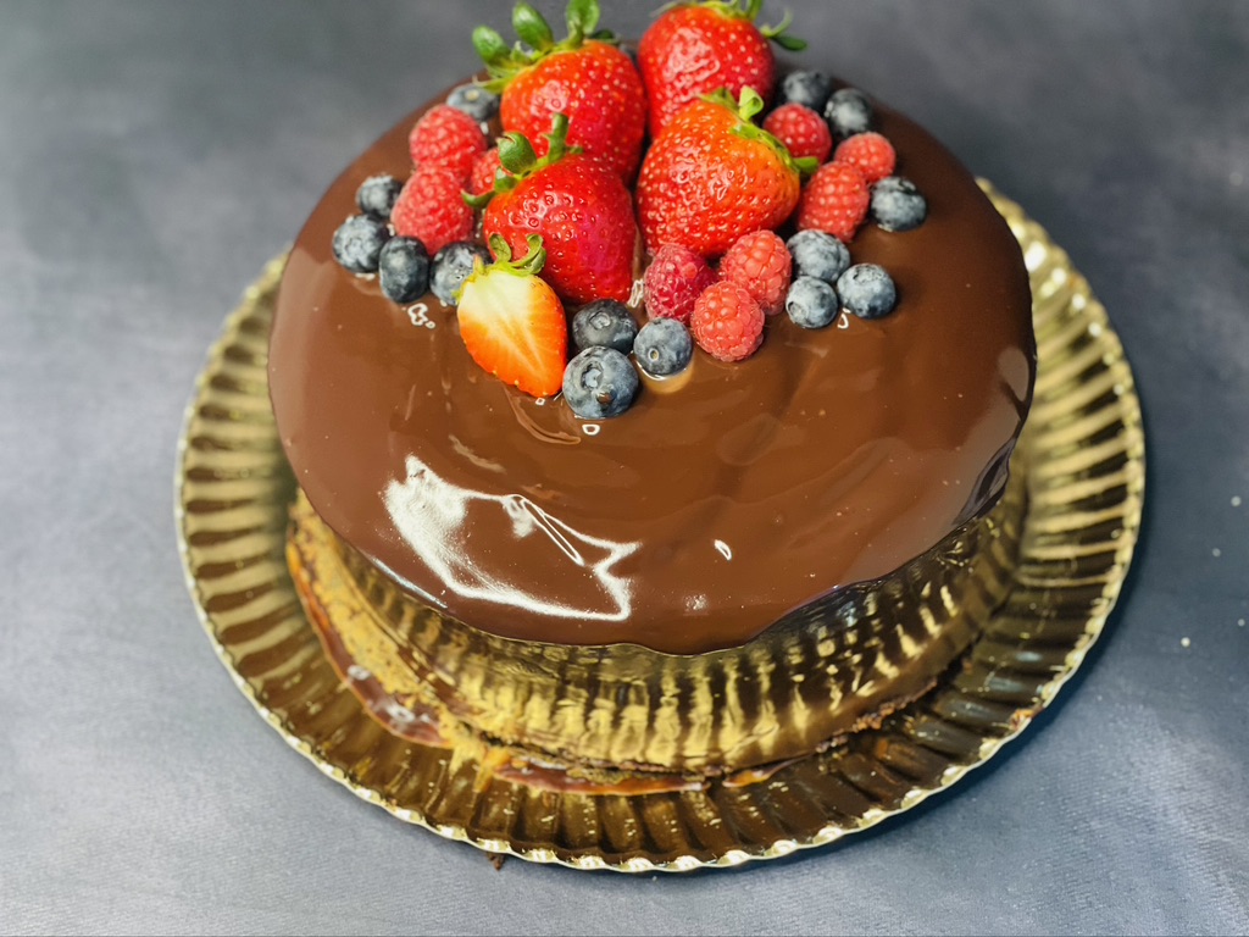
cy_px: 468
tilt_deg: -53.4
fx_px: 1876
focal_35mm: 52
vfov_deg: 28.0
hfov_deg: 36.8
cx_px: 624
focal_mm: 6
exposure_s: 1/33
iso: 320
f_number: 2
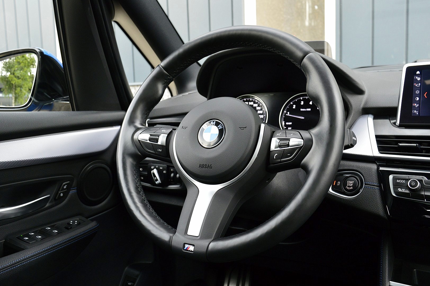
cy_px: 143
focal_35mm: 33
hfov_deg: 57.3
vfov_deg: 39.9
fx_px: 394
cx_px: 215
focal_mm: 22
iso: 800
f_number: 7.1
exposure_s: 1/60
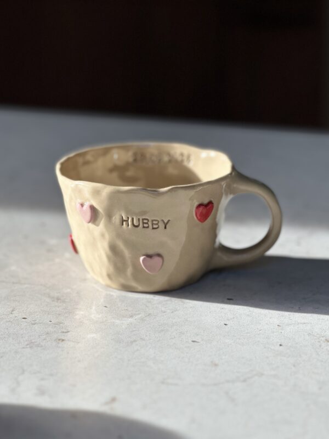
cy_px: 220
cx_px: 164
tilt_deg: -17.9
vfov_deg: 25.3
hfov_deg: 19.1
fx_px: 976
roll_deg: -2.0
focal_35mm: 77
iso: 40
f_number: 2.8
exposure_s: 1/121
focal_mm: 9
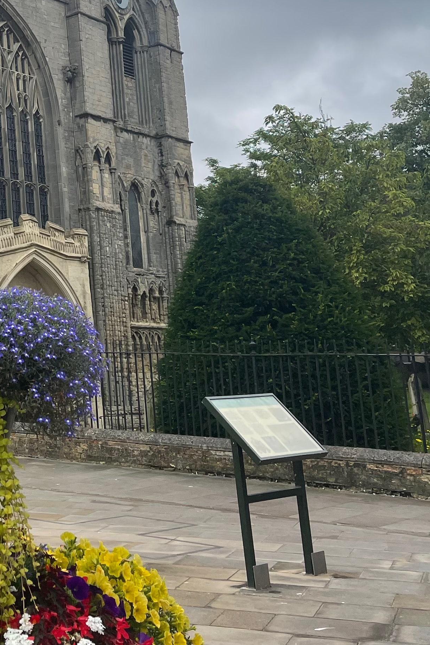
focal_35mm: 57
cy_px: 154
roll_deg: +2.4
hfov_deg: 22.5
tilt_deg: +14.7
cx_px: -33
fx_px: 1021
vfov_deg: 34.3
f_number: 1.6
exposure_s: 1/2545
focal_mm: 5.1
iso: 32
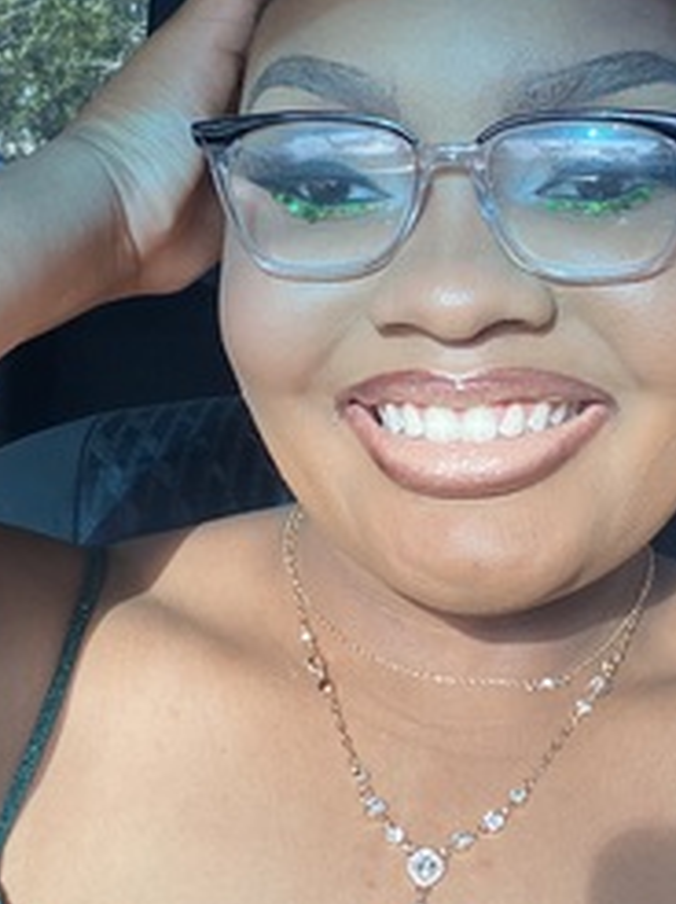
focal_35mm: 61
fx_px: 1591
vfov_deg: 31.6
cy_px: 349
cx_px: 457
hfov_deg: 23.9
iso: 40
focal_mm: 2.71
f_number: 2.2
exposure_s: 1/122
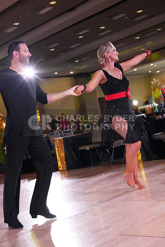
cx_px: 82
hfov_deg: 23.8
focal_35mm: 57
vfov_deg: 35.0
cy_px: 124
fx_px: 392
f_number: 7.1
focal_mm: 57
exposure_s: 1/250
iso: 8000
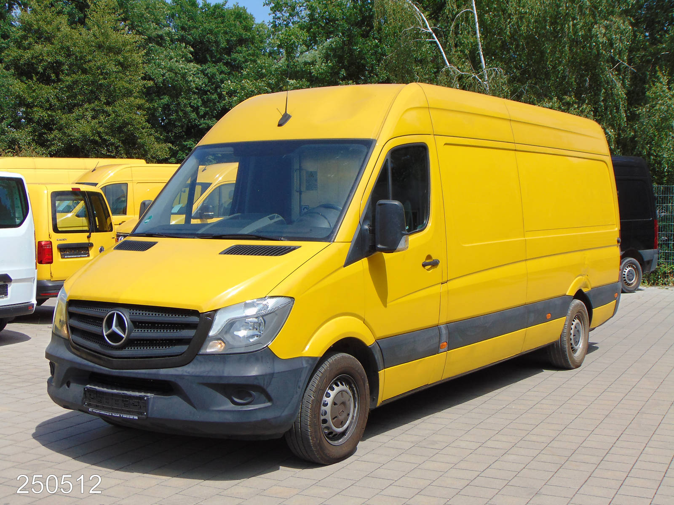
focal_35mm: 50
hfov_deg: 38.2
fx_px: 974
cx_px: 337
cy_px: 252
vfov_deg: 29.1
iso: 80
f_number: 9
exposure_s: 1/320
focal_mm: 9
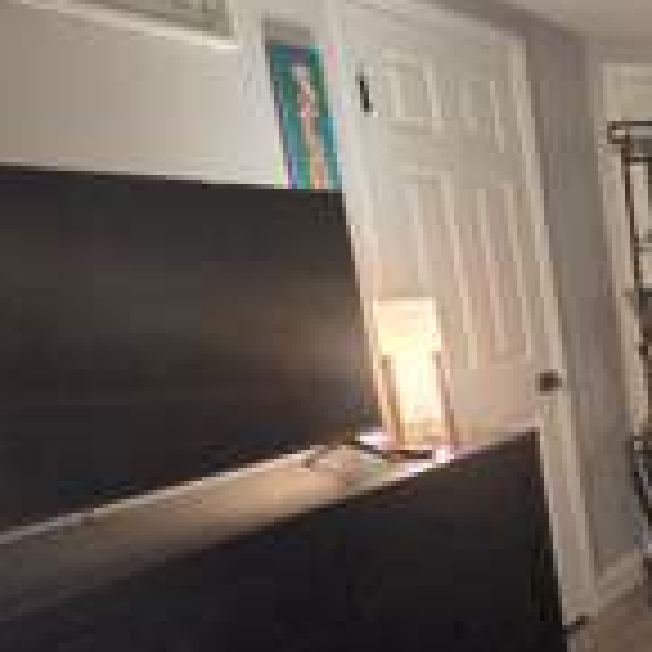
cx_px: 922
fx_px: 810
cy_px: 423
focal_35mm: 38
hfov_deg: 30.3
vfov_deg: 43.4
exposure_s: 1/60
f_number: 2.2
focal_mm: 2.2
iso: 1000
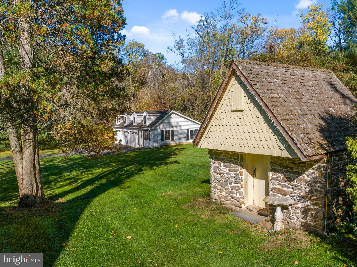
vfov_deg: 56.8
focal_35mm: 24
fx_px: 247
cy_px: 134
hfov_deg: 71.6
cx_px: 178
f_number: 4
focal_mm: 12.29
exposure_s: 1/1250
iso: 100
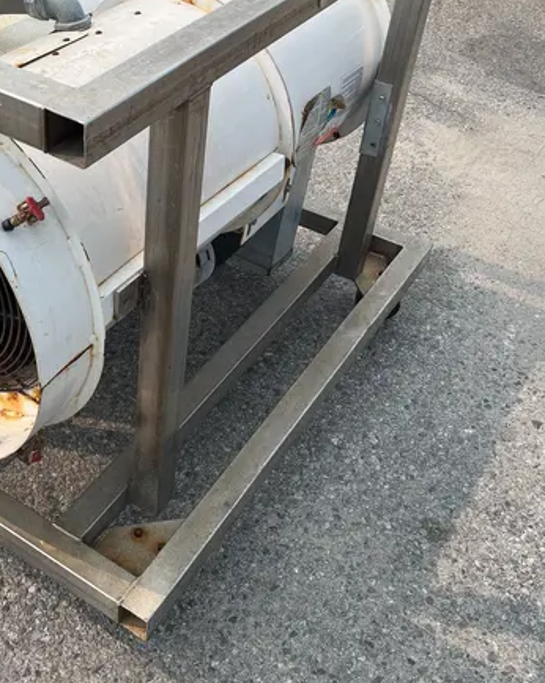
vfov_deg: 42.7
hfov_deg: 34.1
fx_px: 868
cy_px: 280
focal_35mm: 43
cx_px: 135
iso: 50
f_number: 1.6
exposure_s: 1/3215
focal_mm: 5.1
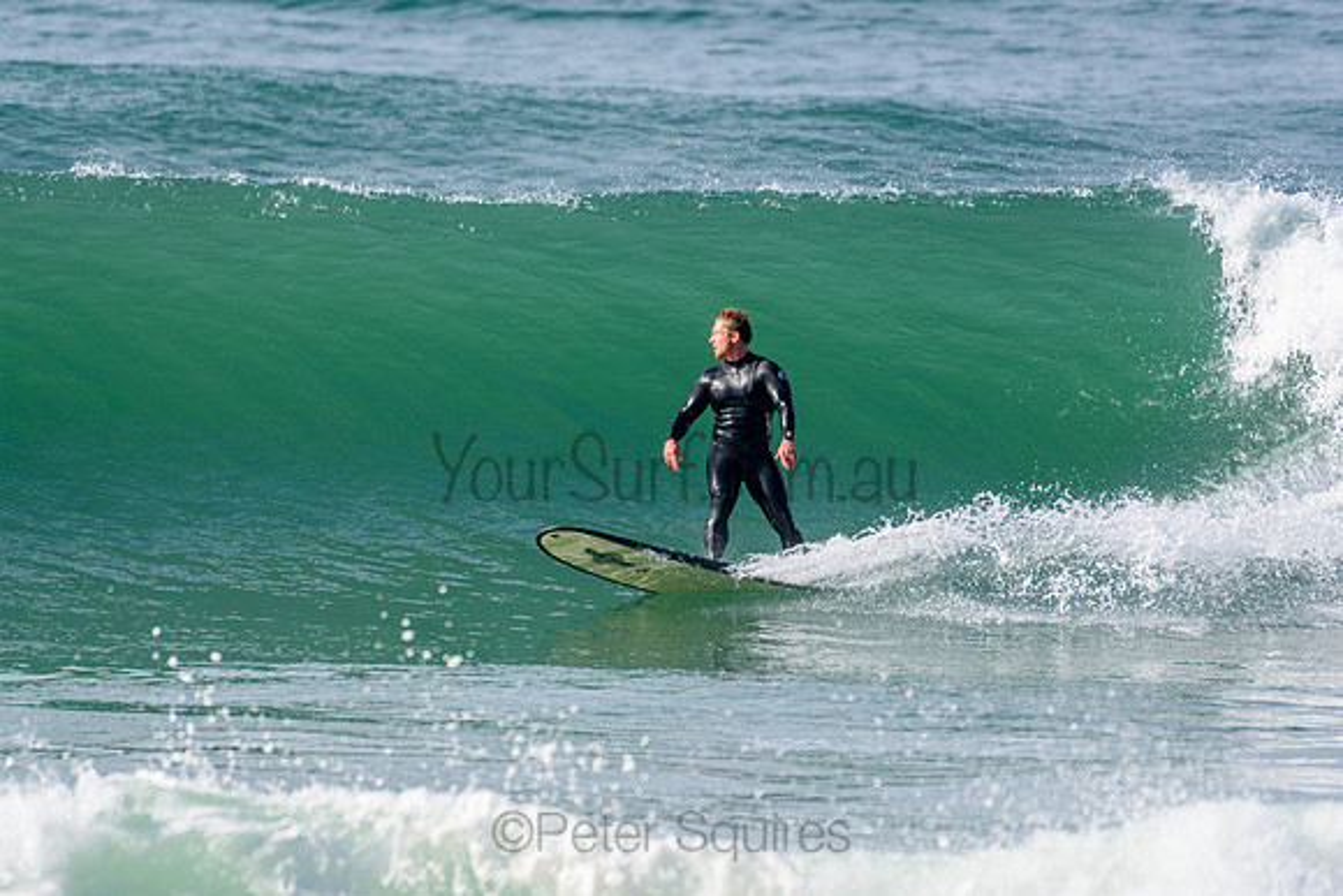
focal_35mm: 750
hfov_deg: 2.7
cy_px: 448
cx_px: 672
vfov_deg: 1.8
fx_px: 27984
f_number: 5.6
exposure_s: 1/2000
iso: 360
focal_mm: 500
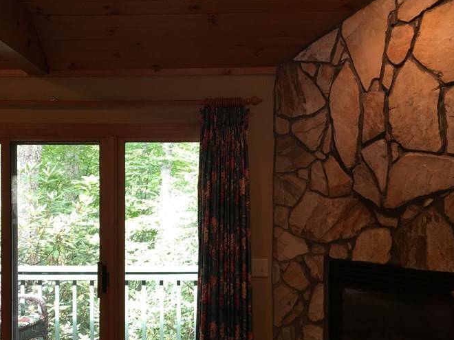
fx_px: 590
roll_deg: -0.1
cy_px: 206
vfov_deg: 32.1
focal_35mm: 45
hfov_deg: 41.8
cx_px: 174
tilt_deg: +0.1
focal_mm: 4.15
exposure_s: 1/15
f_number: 2.2
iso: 25
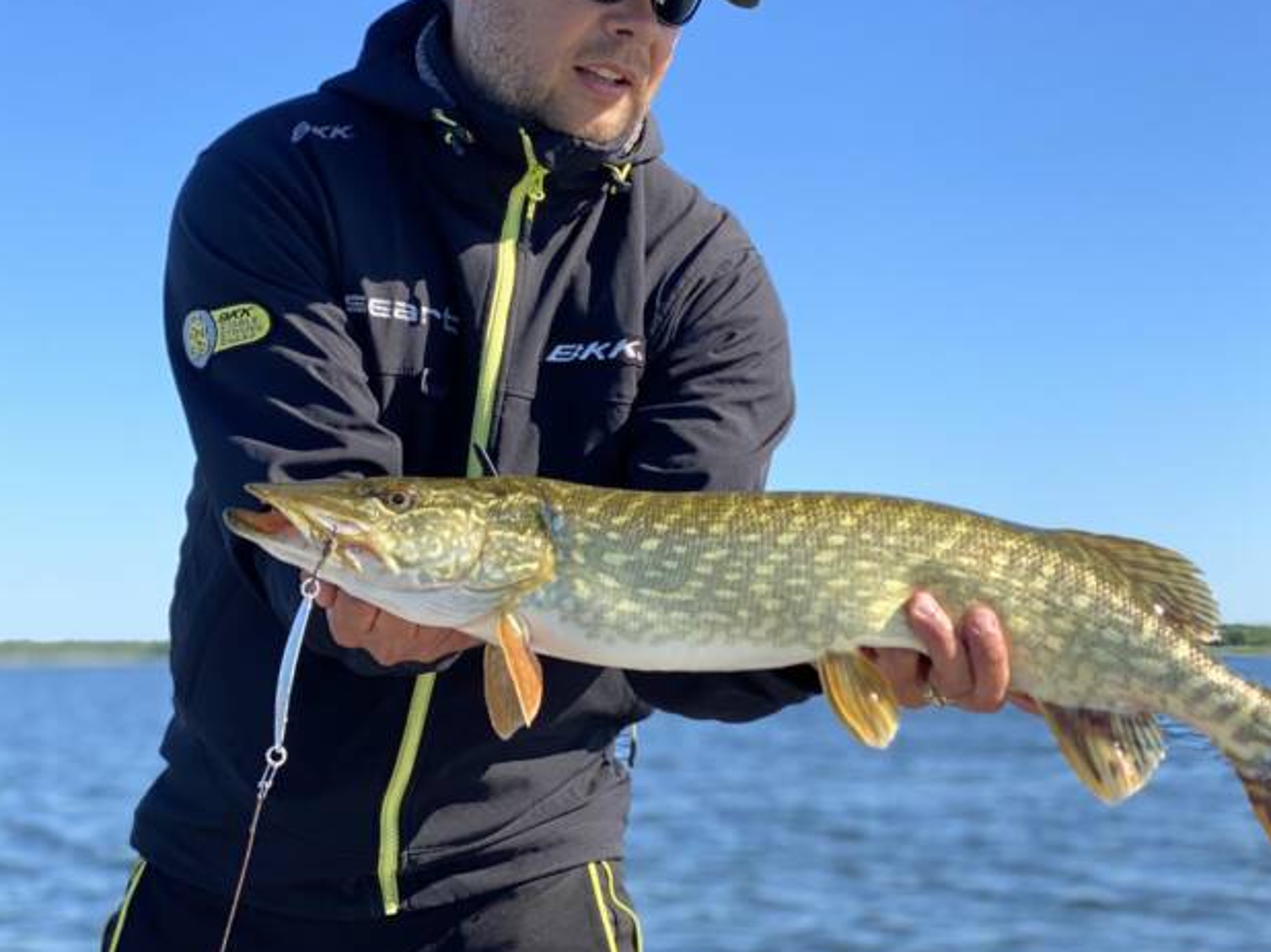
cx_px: 773
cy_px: 411
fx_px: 2349
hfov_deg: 30.2
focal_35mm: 64
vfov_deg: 22.9
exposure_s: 1/940
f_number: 2
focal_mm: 6
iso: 20
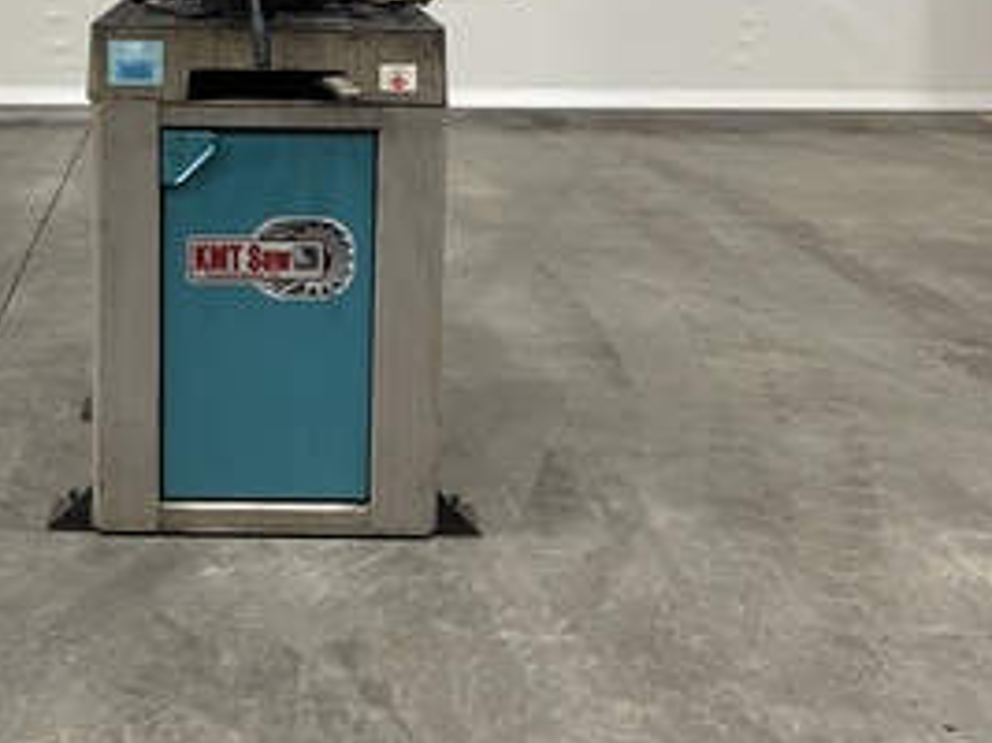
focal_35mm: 45
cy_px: 85
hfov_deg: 40.7
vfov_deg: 30.8
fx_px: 1289
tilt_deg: -9.7
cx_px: 234
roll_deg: -0.5
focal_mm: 5.1
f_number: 1.6
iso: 200
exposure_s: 1/60
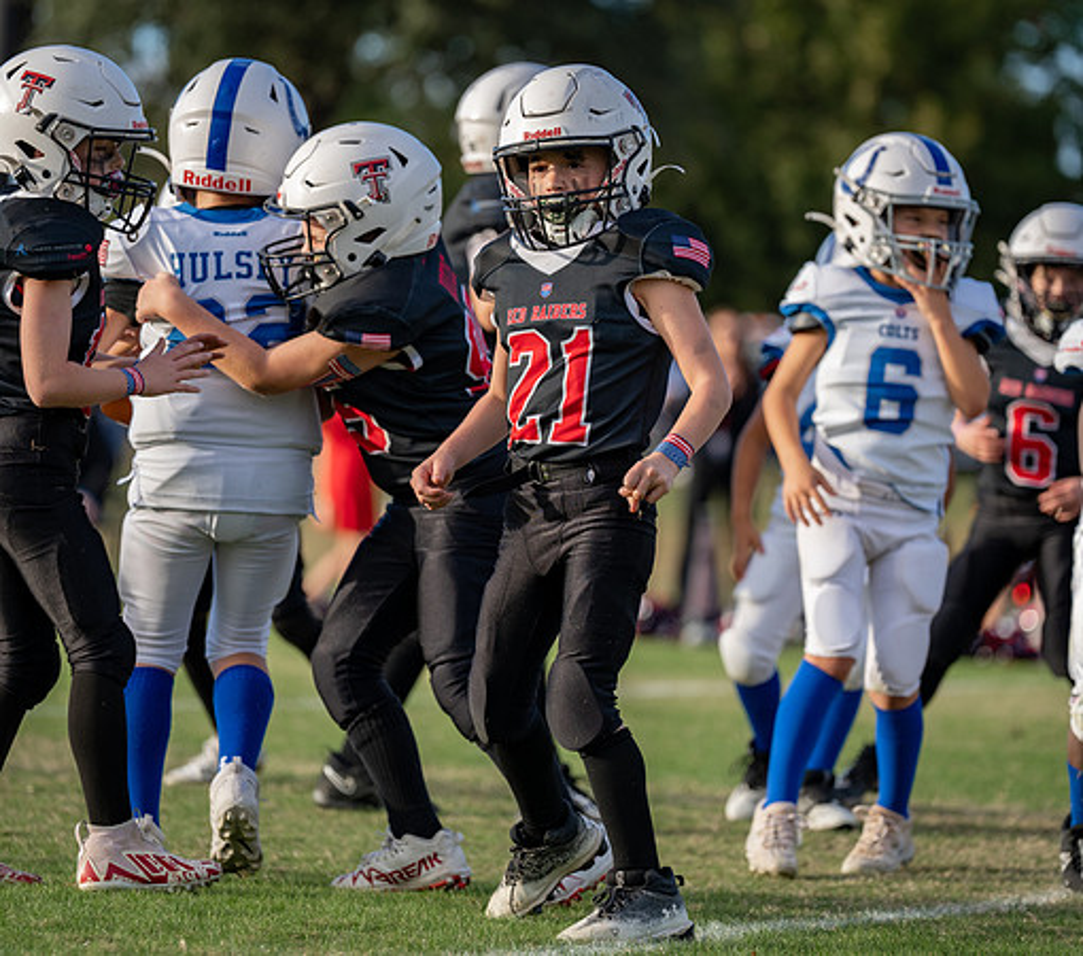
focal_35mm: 230
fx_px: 7661
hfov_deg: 8.1
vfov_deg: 7.1
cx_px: 503
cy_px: 405
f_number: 2.8
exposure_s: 1/1250
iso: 160
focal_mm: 167
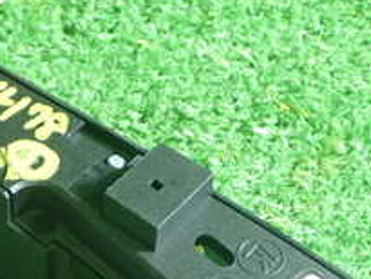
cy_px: 283
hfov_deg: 16.4
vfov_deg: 12.2
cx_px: 128
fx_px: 1287
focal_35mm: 120
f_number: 2.8
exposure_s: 1/40
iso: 640
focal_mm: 7.31
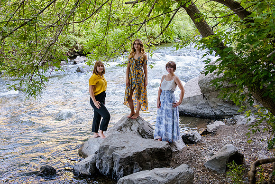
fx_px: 316
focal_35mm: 41
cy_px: 78
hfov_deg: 46.9
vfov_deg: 32.3
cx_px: 119
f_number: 4
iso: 1600
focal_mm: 36
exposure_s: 1/160
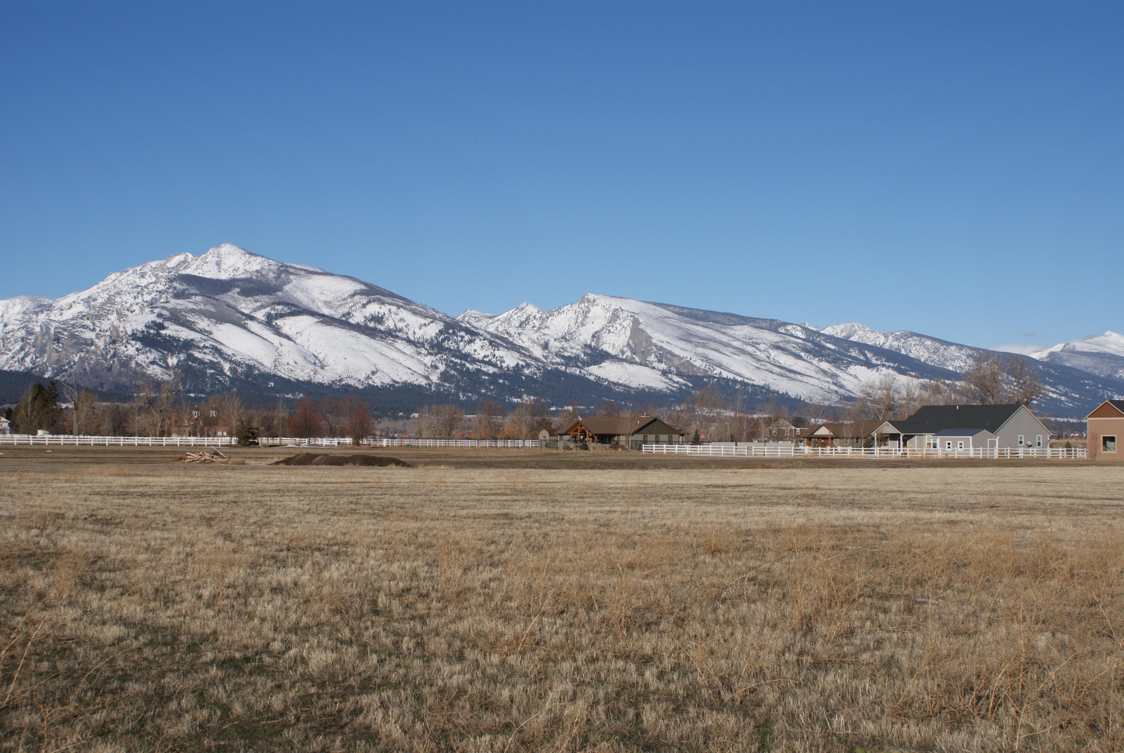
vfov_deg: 29.9
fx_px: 1407
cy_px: 376
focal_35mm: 45
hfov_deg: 43.6
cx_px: 562
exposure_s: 1/250
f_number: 13
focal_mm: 30
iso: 100
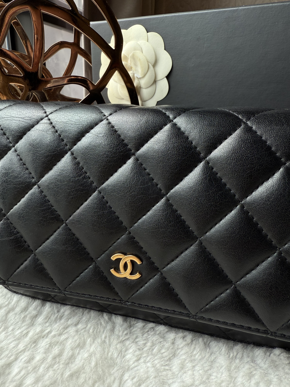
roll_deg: -1.3
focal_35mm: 24
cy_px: 194
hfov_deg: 56.8
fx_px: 268
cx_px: 145
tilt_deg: -15.9
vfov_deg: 71.6
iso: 40
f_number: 2.2
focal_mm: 2.22
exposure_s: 1/113
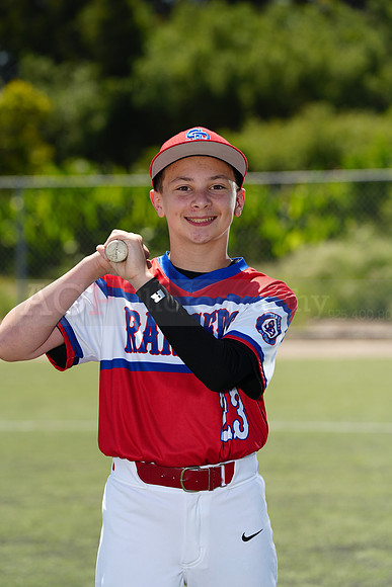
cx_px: 196
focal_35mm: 155
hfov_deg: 8.9
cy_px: 294
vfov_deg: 13.2
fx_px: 2530
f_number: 5
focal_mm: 155
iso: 50
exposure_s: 1/250
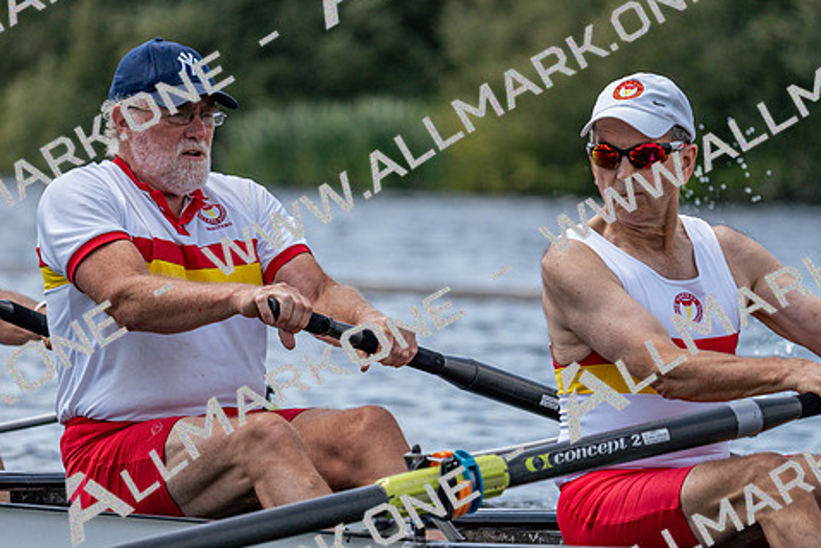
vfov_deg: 4.2
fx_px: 7550
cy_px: 281
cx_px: 414
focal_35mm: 331
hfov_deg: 6.2
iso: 400
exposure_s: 1/2000
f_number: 5.6
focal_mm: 273
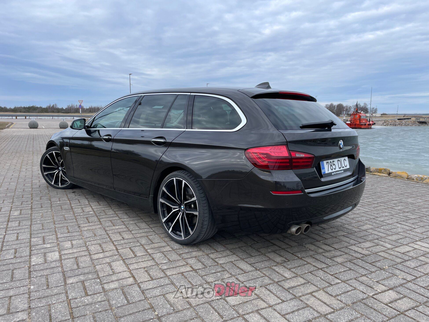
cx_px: 214
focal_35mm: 26
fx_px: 322
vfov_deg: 53.1
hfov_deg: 67.3
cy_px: 161
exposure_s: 1/1052
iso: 32
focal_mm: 4.2
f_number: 1.6
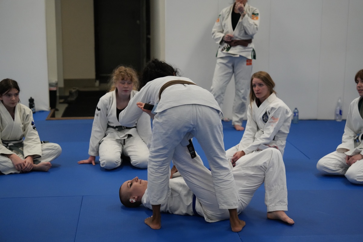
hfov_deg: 28.8
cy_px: 121
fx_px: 706
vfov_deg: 19.5
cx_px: 182
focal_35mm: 70
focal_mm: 70
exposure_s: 1/800
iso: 4000
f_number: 2.8
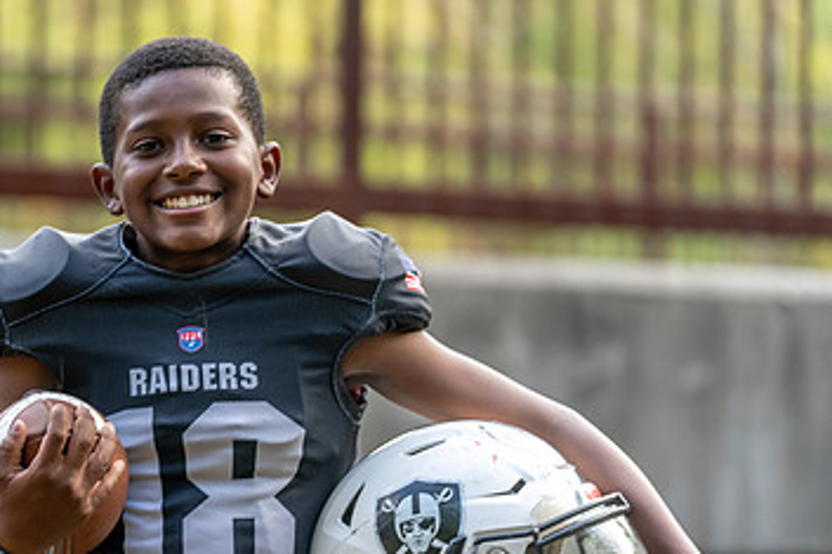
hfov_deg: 7.7
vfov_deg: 5.1
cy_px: 350
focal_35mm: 267
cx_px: 153
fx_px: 6167
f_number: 2.8
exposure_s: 1/320
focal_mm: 158
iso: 500
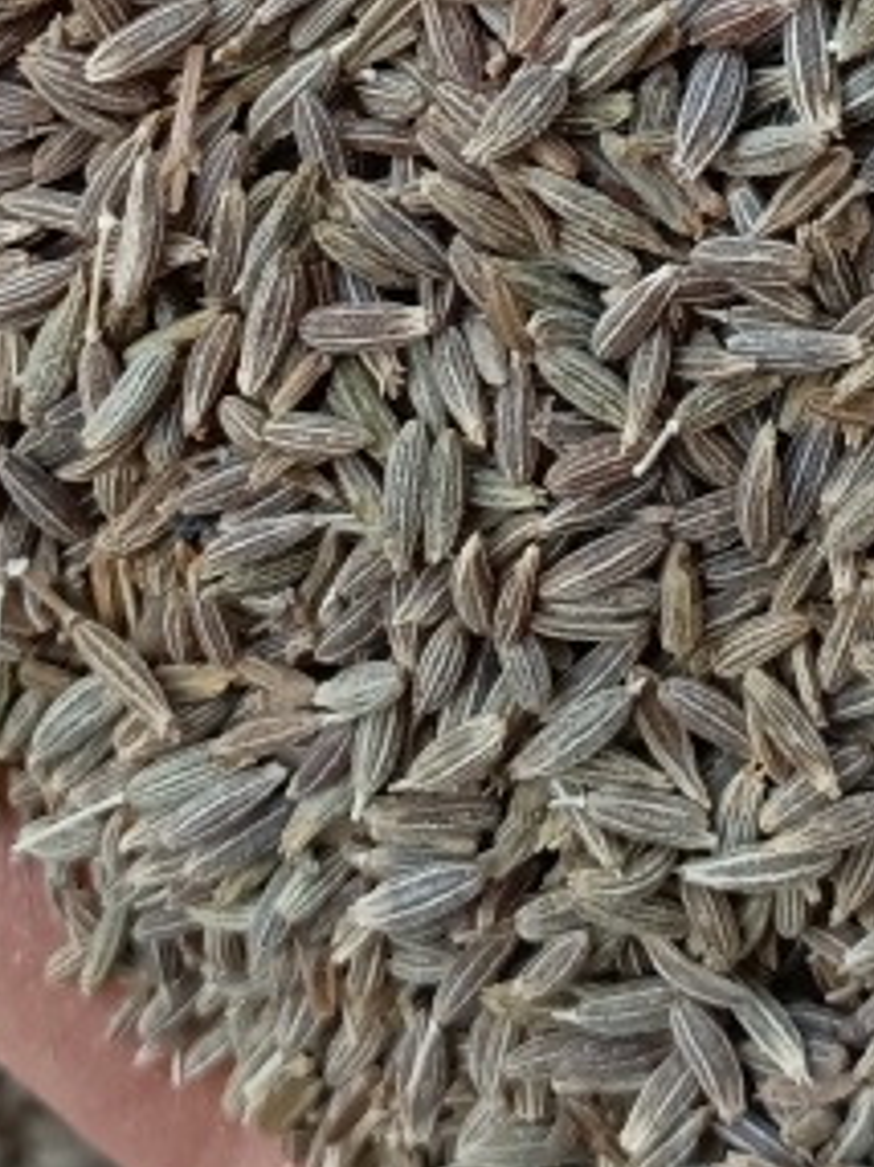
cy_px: -59
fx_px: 3270
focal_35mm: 97
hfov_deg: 15.2
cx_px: 400
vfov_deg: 19.5
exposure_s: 1/100
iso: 251
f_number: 1.8
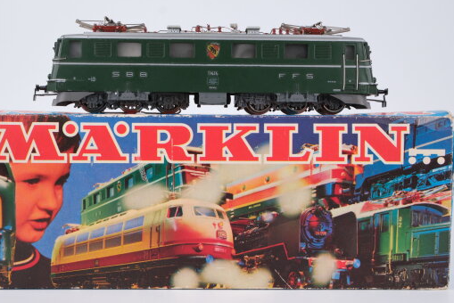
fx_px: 669
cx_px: 214
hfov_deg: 37.5
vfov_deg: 25.5
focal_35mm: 53
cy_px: 161
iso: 400
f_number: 10
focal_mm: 30
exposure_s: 1/125
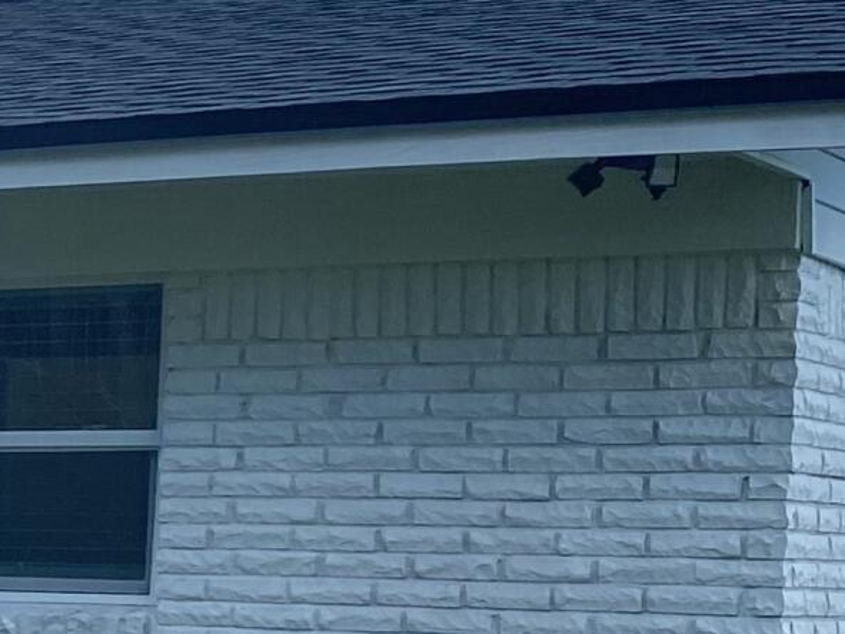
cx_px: -751
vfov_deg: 11.1
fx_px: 3222
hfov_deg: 13.2
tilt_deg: -2.0
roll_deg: -2.6
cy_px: 686
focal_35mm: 132
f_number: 1.8
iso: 32
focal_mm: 4.25
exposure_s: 1/1754
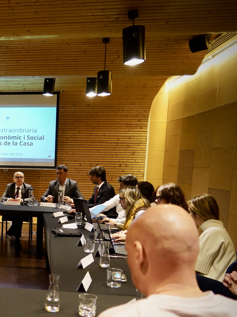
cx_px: -36
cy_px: 215
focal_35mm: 47
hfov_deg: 27.7
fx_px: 429
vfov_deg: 39.9
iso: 2500
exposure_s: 1/160
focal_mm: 24
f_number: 3.5
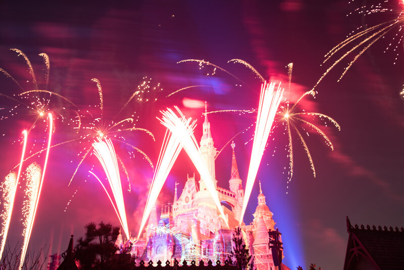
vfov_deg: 42.4
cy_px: 135
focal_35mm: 31
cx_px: 202
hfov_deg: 60.3
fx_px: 348
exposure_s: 15
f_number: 6.3
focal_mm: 31
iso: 100
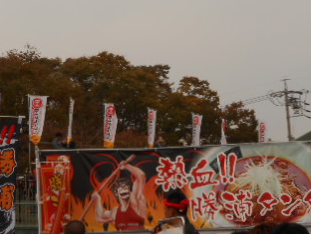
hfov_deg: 17.1
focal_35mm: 115
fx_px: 1033
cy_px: 55
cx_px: 115
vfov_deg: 12.8
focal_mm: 10
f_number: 5.2
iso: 80
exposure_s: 1/500
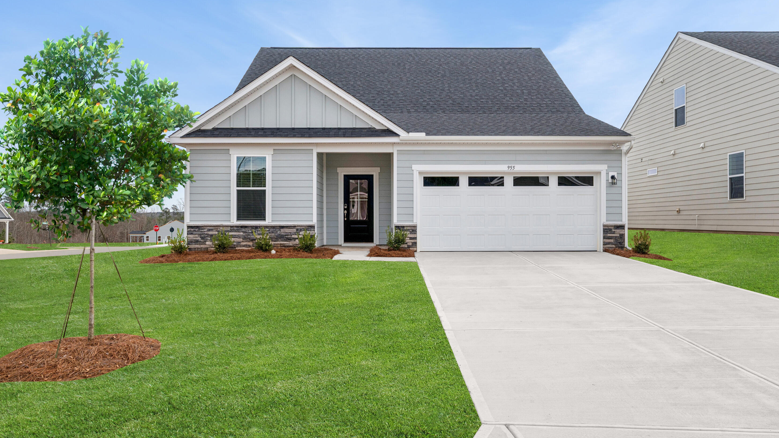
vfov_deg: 42.9
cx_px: 400
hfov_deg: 69.8
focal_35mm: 27
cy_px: 213
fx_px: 558
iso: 400
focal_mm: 25
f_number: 8
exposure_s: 1/640
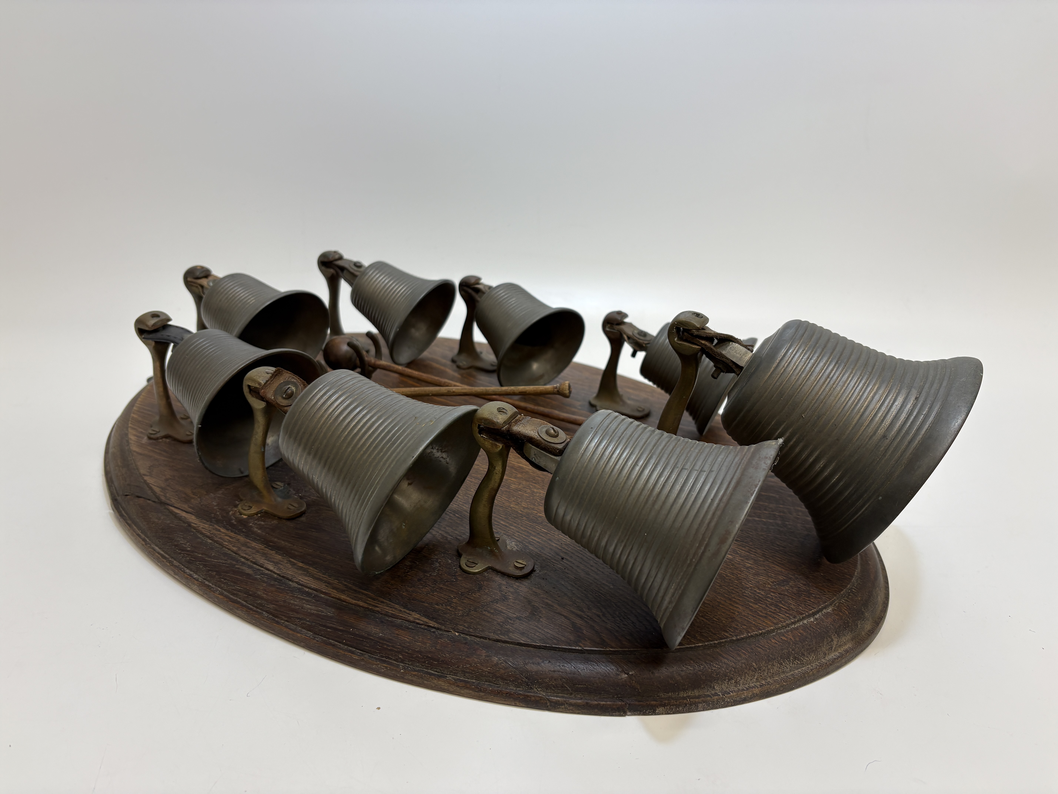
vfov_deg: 53.1
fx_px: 795
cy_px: 397
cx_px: 529
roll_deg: -1.5
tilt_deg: -25.4
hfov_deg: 67.3
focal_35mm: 26
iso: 50
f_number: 1.6
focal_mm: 5.96
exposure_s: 1/100
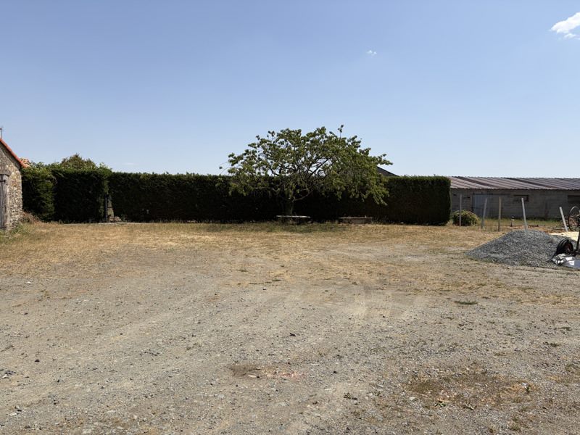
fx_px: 436
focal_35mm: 26
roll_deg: +0.0
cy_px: 218
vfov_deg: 53.1
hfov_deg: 67.3
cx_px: 290
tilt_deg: -1.9
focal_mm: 5.96
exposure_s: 1/4608
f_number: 1.6
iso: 50
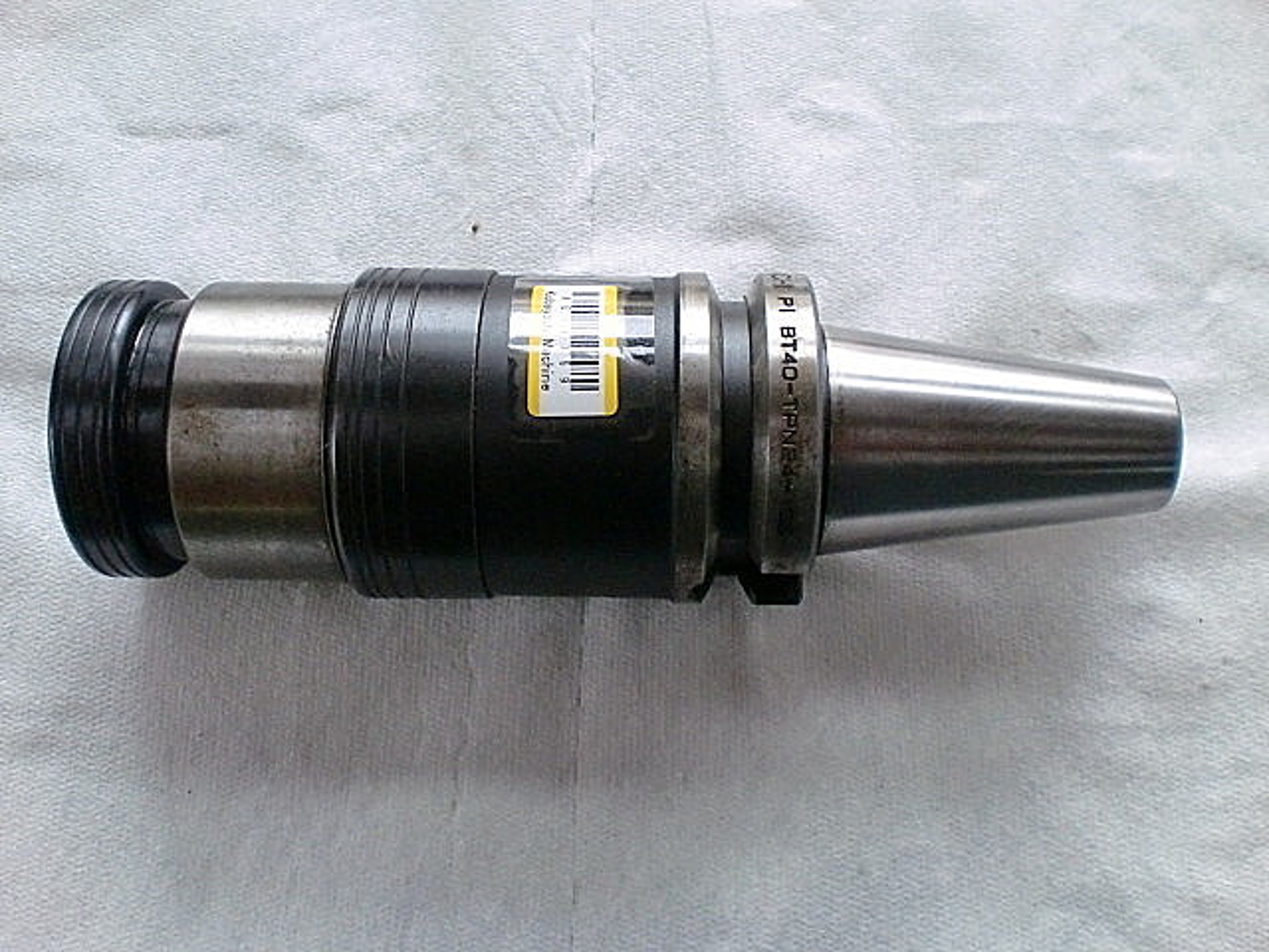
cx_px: 634
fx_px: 1283
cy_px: 476
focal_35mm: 35
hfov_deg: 52.6
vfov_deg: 40.7
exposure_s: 1/60
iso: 400
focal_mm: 6.3
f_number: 3.1
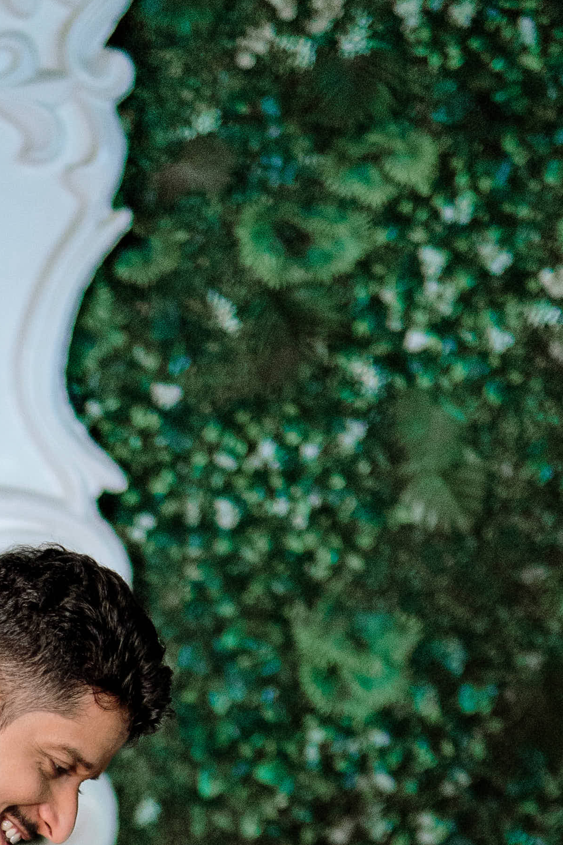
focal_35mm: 136
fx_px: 3191
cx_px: -343
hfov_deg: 9.7
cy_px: 1364
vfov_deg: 13.9
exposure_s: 1/400
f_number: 1.4
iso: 400
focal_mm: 35
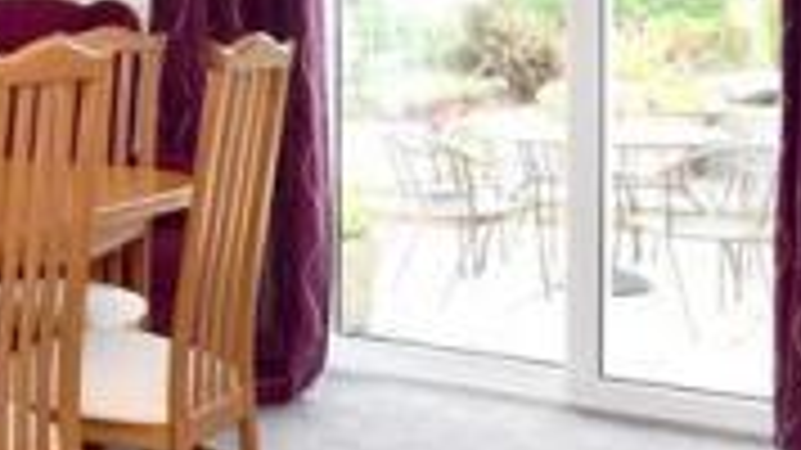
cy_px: 38
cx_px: 108
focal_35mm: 58
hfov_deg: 34.4
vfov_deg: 20.3
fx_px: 1232
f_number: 11
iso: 200
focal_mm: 10
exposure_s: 1/60
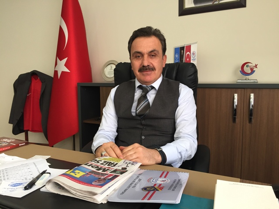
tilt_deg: -6.3
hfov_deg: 61.7
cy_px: 104
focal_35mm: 29
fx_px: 234
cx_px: 140
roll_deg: -0.1
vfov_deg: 48.2
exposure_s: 1/33
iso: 100
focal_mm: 4.15
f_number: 2.2
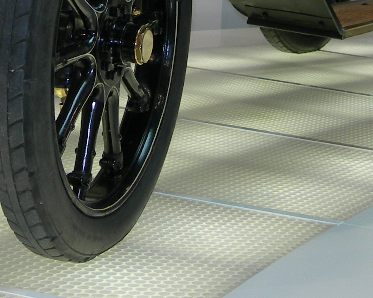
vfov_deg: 12.8
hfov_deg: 16.5
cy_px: -101
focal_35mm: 116
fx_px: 1281
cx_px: 107
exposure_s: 1/30
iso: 50
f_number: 2.8
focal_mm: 7.8
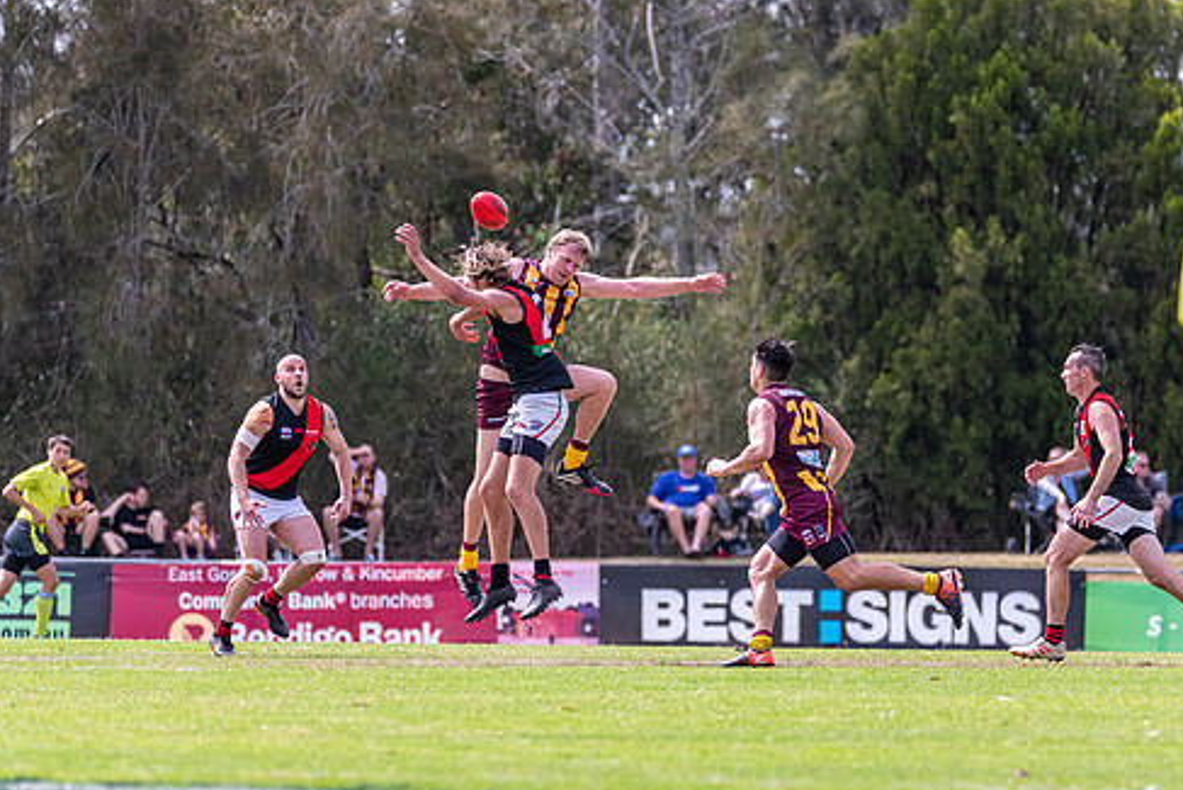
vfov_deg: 3.3
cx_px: 663
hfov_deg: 4.9
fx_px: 13838
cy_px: 383
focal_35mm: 421
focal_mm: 350
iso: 800
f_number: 6.3
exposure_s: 1/1600
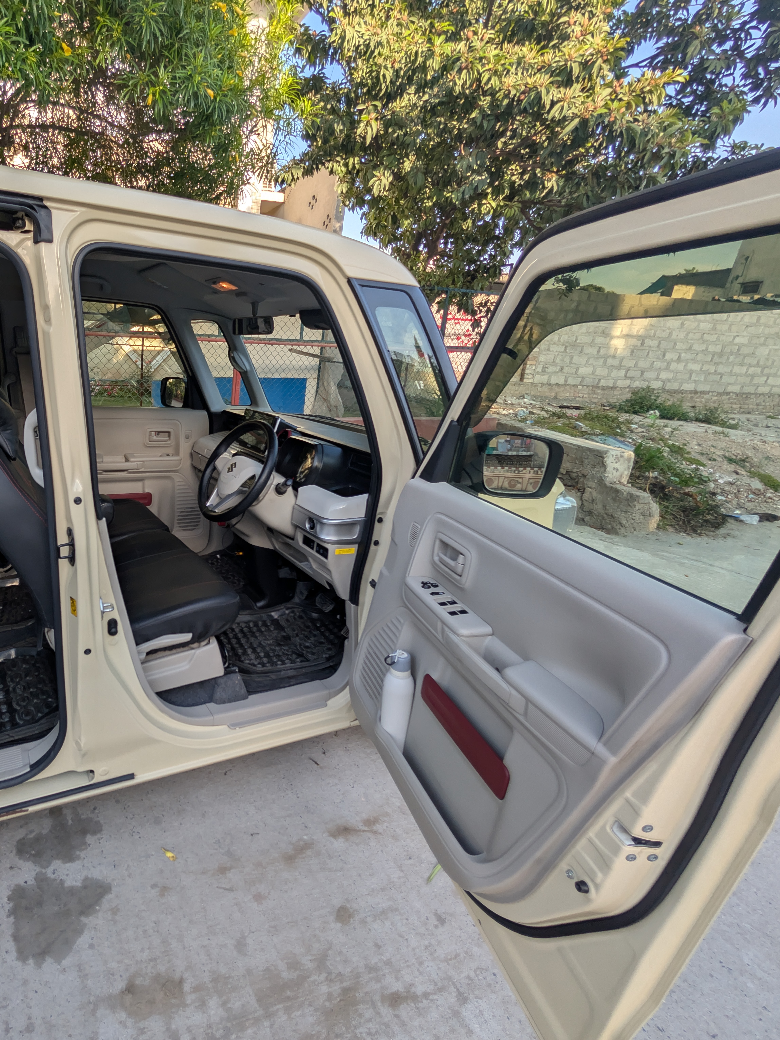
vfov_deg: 94.5
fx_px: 481
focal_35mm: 16
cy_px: 520
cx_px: 190
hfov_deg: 72.4
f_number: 1.7
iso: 49
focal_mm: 2.02
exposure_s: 1/666
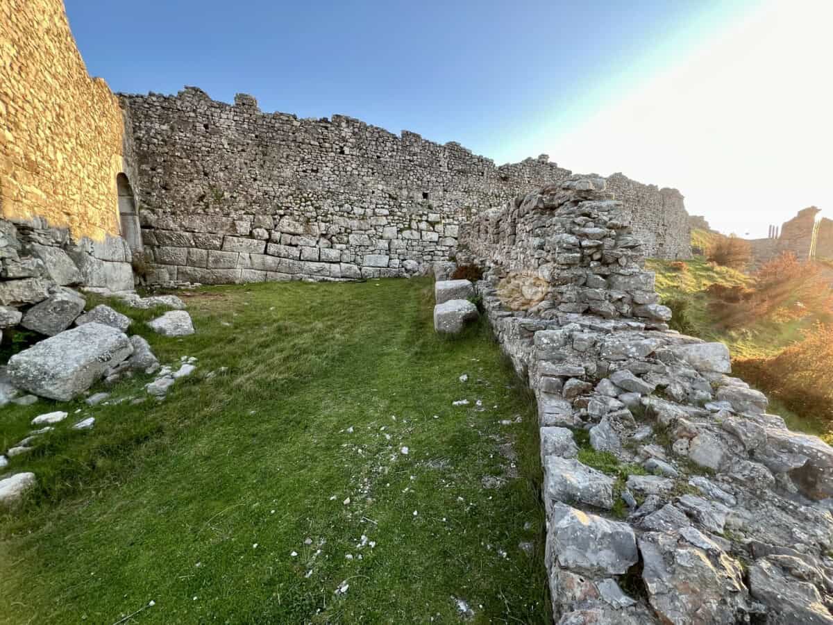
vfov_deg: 89.9
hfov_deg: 106.2
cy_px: 312
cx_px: 416
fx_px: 313
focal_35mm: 13
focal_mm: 1.6
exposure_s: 1/99
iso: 40
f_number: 1.8
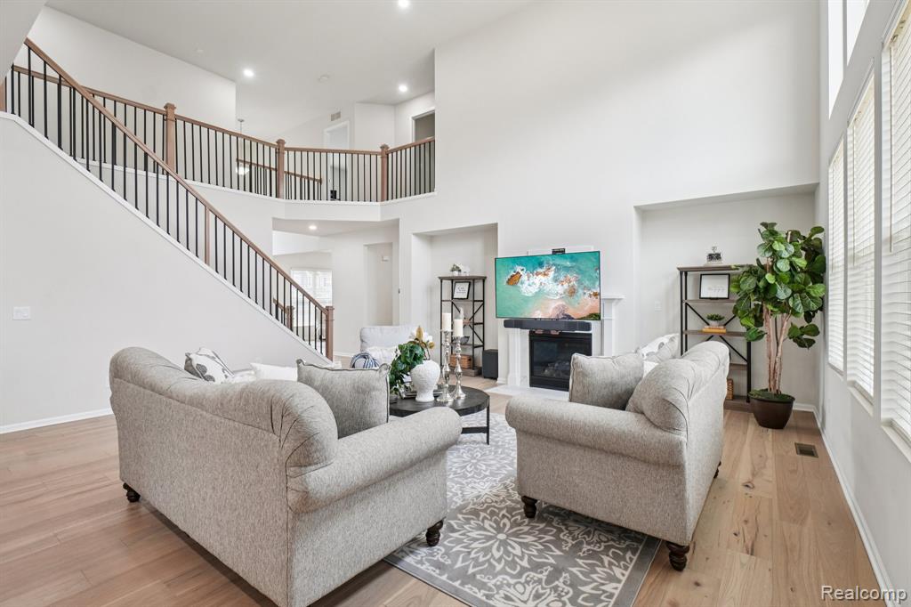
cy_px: 304
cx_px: 456
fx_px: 417
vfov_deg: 72.0
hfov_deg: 95.0
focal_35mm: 16
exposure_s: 1/30
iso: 400
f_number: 8
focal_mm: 11
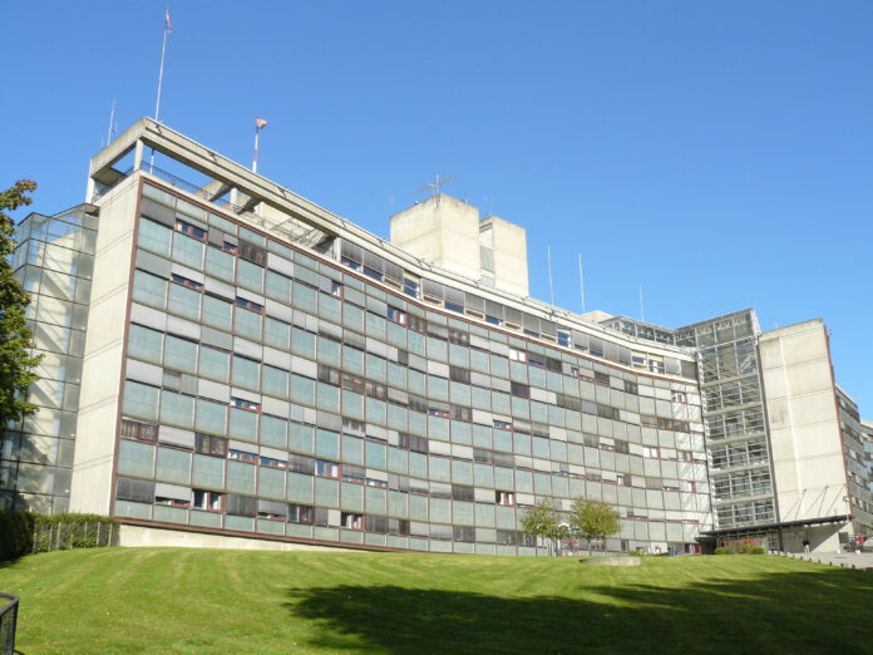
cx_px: 436
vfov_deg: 39.7
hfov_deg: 51.4
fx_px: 908
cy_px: 328
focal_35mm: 36
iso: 100
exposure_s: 1/500
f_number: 4
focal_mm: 6
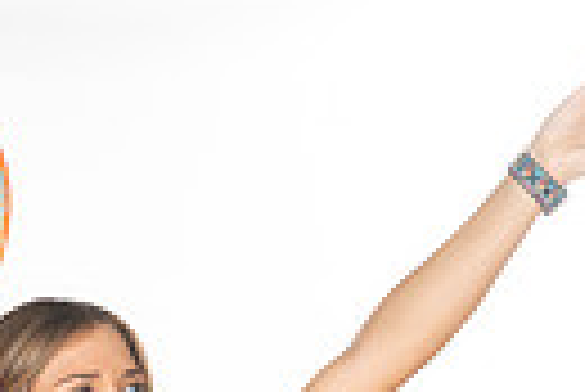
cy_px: 987
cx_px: 162
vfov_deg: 6.3
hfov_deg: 9.9
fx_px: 3367
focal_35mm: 207
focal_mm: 60
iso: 800
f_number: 7.1
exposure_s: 1/320
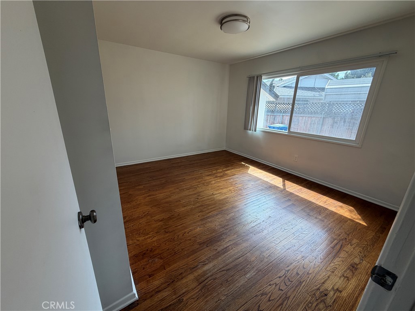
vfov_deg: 85.7
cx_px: 208
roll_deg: -1.4
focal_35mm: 14
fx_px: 168
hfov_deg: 102.1
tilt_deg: -18.0
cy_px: 156
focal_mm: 2.22
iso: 50
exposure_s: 1/121
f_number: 2.2
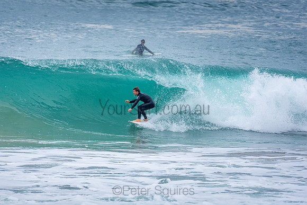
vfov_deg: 1.8
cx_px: 154
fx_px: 6397
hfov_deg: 2.7
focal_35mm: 750
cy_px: 102
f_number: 5.6
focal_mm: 500
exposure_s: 1/500
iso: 125
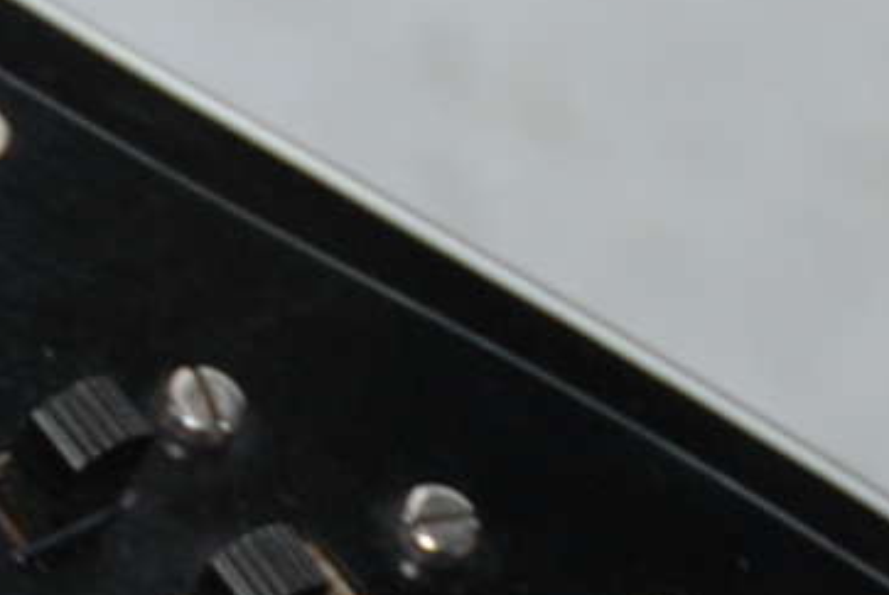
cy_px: 1222
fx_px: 7933
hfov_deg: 6.4
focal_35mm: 321
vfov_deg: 4.2
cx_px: -179
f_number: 4.5
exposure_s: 1/60
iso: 200
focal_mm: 40
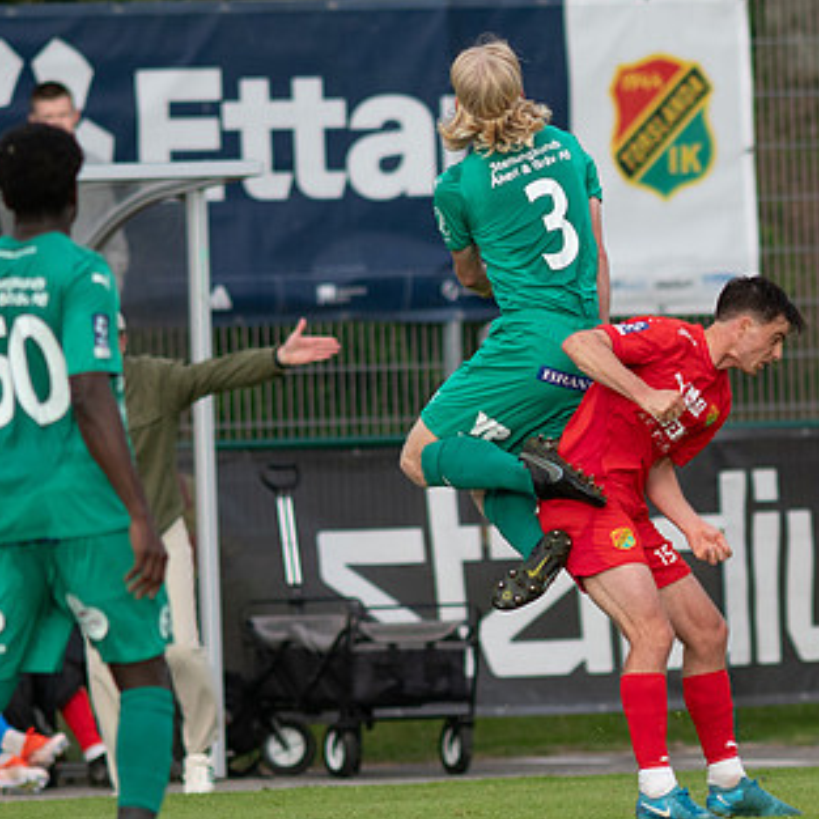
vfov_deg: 1.9
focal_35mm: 944
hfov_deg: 1.9
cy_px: 457
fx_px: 25269
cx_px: 699
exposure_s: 1/1600
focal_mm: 300
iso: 400
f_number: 3.2
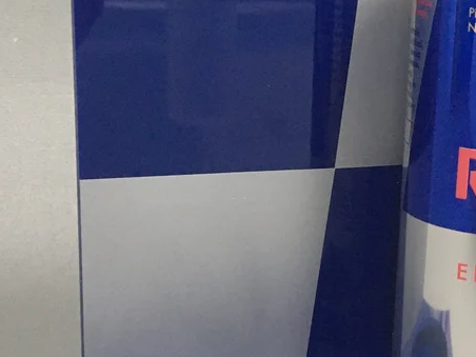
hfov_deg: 24.8
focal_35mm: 77
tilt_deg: -15.4
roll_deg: -4.3
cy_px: 241
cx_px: 408
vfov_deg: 19.1
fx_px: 1059
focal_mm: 4.15
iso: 250
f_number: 2.2
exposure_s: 1/33
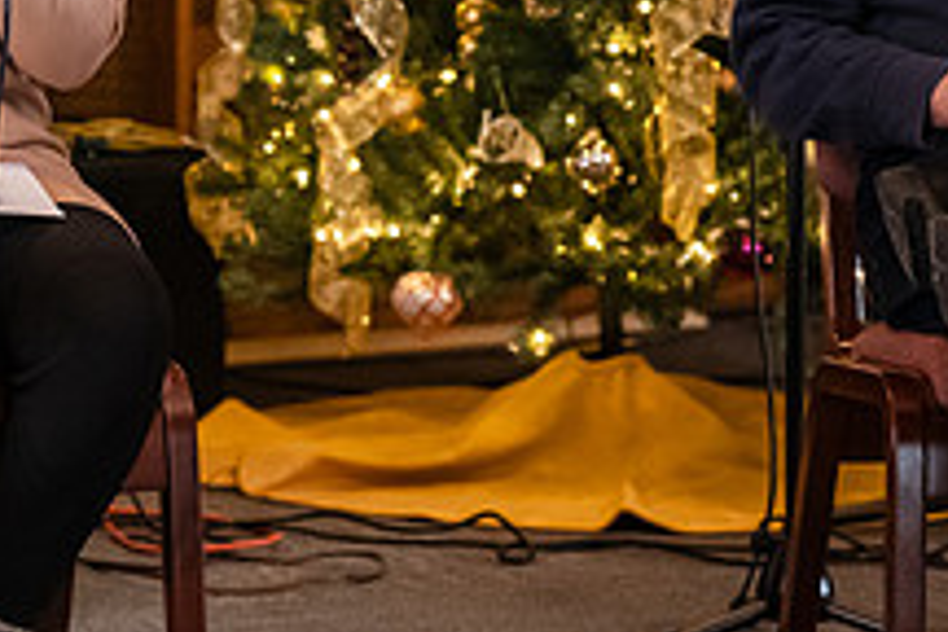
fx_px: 4950
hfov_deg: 10.8
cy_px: -169
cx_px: -110
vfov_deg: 7.2
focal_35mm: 188
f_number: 3.2
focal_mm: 70
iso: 4000
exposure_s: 1/160
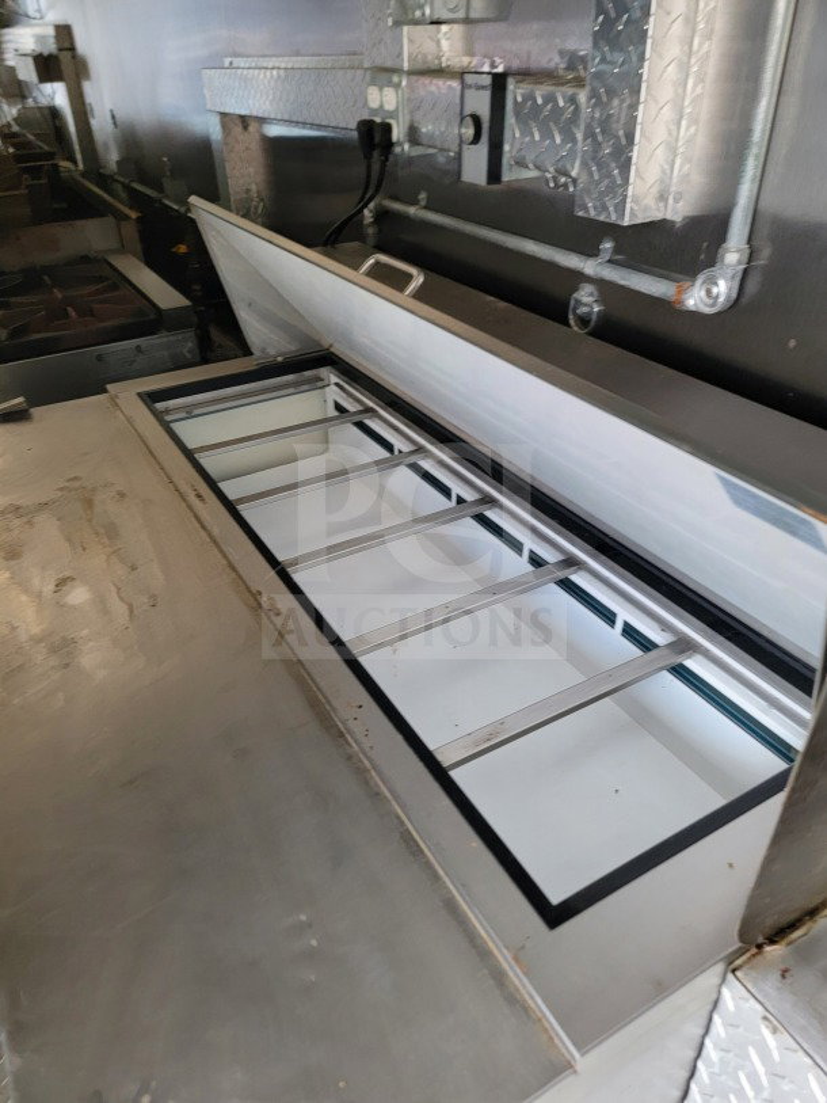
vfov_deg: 71.6
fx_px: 764
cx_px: 414
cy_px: 552
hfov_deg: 56.8
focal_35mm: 24
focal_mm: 6.7
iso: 200
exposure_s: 1/60
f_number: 1.8
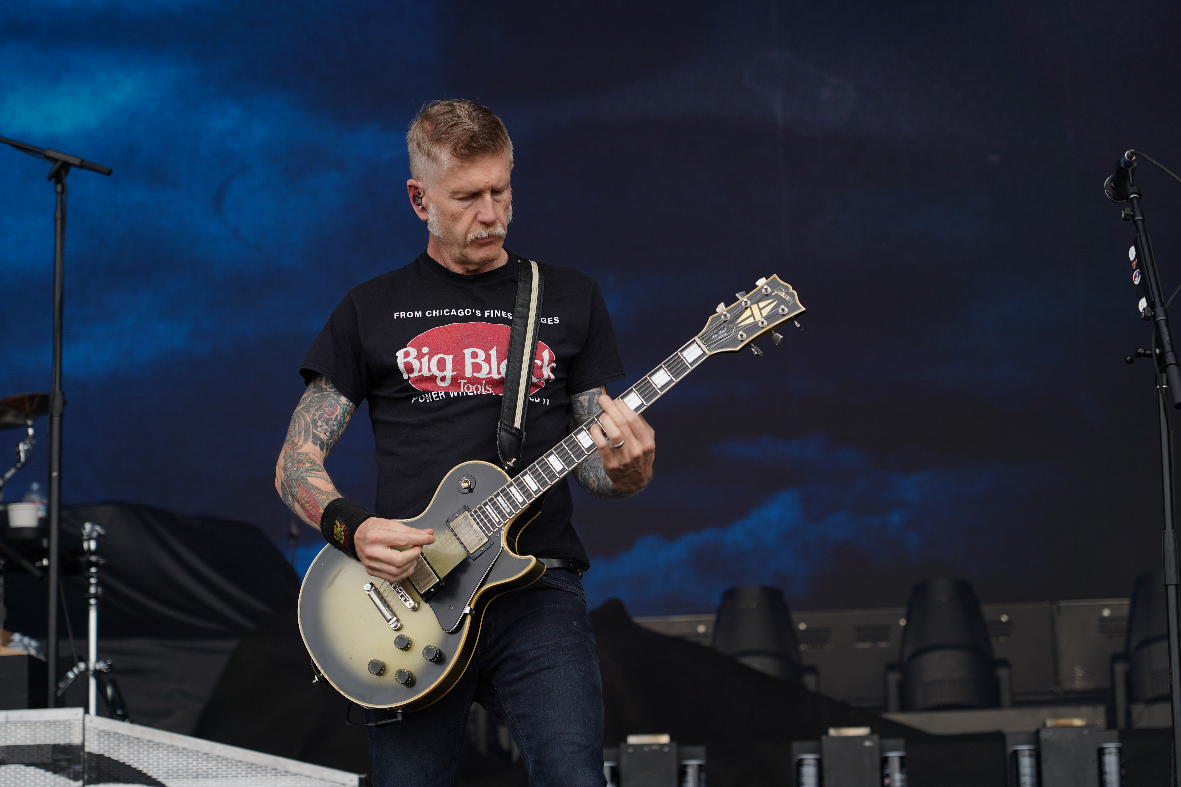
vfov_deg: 13.0
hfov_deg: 19.5
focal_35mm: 105
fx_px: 3444
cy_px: 394
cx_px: 590
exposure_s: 1/200
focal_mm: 105
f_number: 5
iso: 100
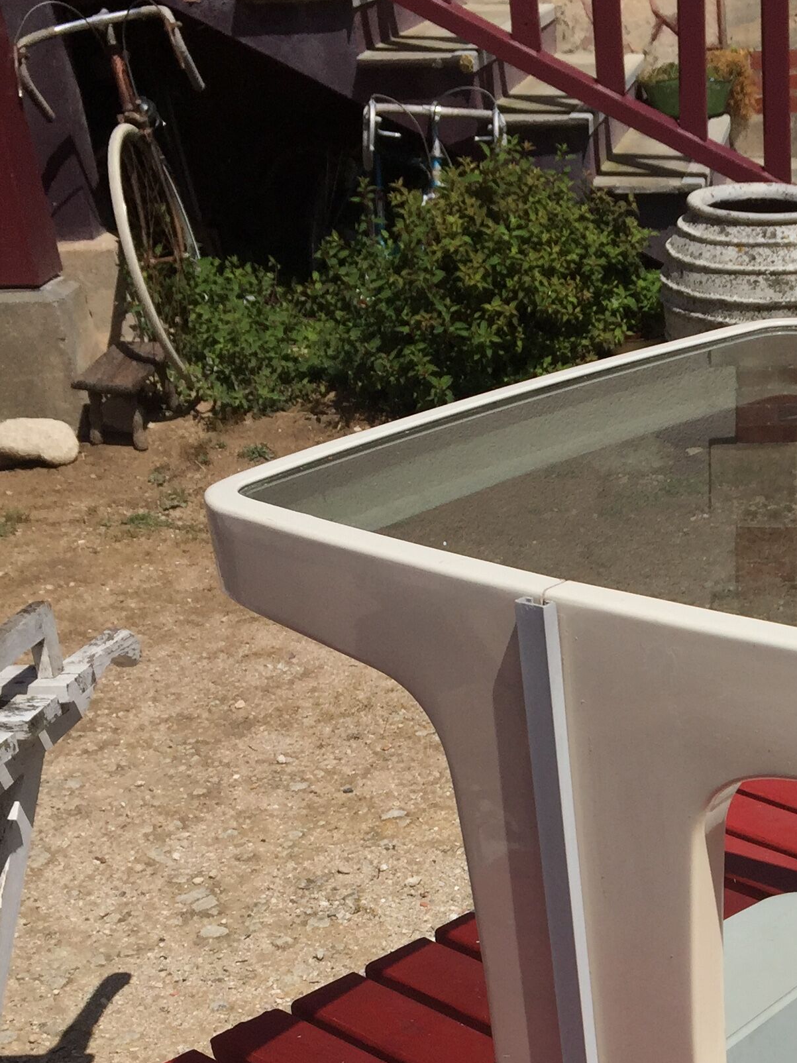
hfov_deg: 23.8
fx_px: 1811
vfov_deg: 31.0
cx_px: 789
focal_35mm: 59
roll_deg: +3.4
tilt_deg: -32.3
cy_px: 991
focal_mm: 4.15
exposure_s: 1/6623
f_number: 2.2
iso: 32
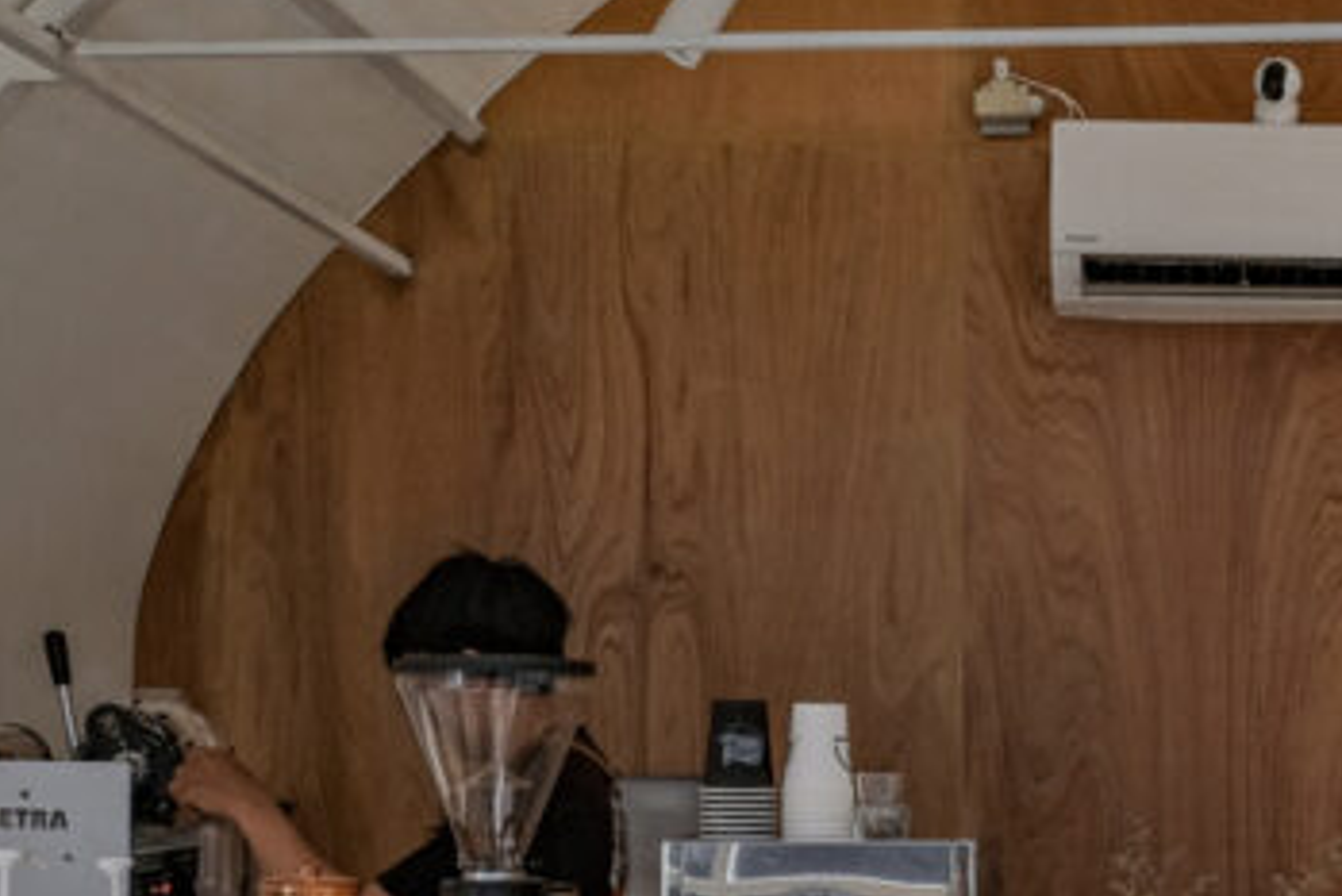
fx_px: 1827
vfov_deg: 26.8
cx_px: 1257
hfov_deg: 37.2
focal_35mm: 49
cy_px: 761
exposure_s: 1/60
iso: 160
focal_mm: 10
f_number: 16
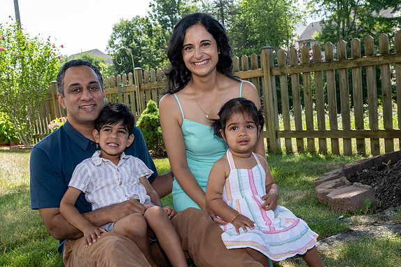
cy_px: 131
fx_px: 490
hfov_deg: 44.5
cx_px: 203
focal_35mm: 44
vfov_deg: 30.5
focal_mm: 26
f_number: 7.1
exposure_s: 1/250
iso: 400
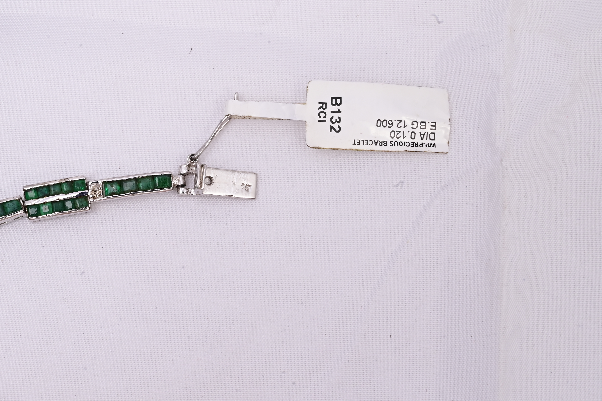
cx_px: 224
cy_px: 155
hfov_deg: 25.6
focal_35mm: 79
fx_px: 1321
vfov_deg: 17.3
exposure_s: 1/100
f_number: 22
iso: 640
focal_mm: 56
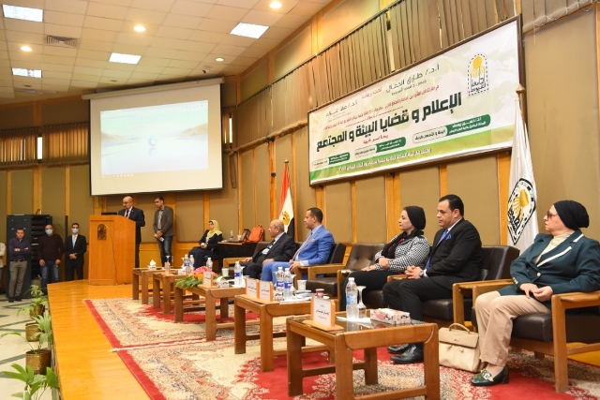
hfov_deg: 55.8
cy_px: 200
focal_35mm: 34
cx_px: 300
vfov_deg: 38.9
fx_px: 567
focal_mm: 34
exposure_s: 1/125
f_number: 4.5
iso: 2500
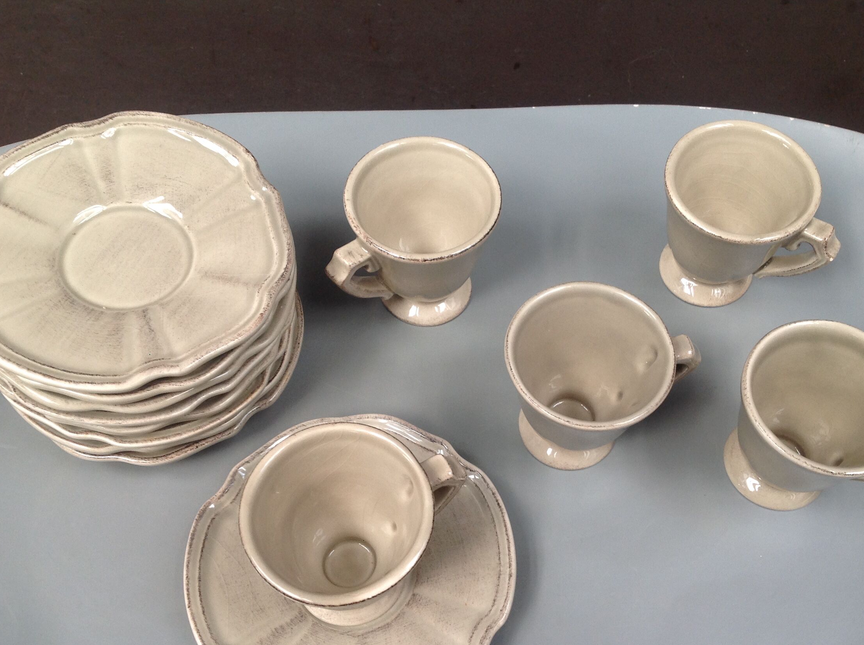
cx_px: 465
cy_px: 377
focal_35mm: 41
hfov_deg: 45.8
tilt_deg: -61.7
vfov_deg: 35.0
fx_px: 1022
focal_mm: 4.28
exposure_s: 1/24
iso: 64
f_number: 2.4
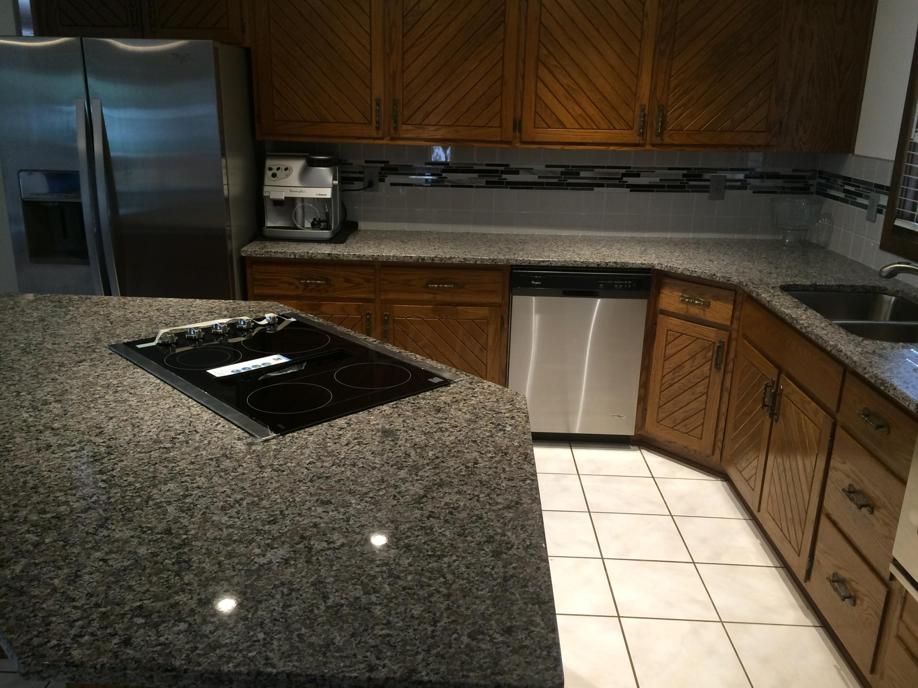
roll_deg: -1.6
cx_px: 459
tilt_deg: -20.3
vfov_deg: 48.2
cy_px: 344
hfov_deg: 61.7
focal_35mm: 29
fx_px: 769
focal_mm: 4.15
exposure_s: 1/30
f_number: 2.2
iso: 80
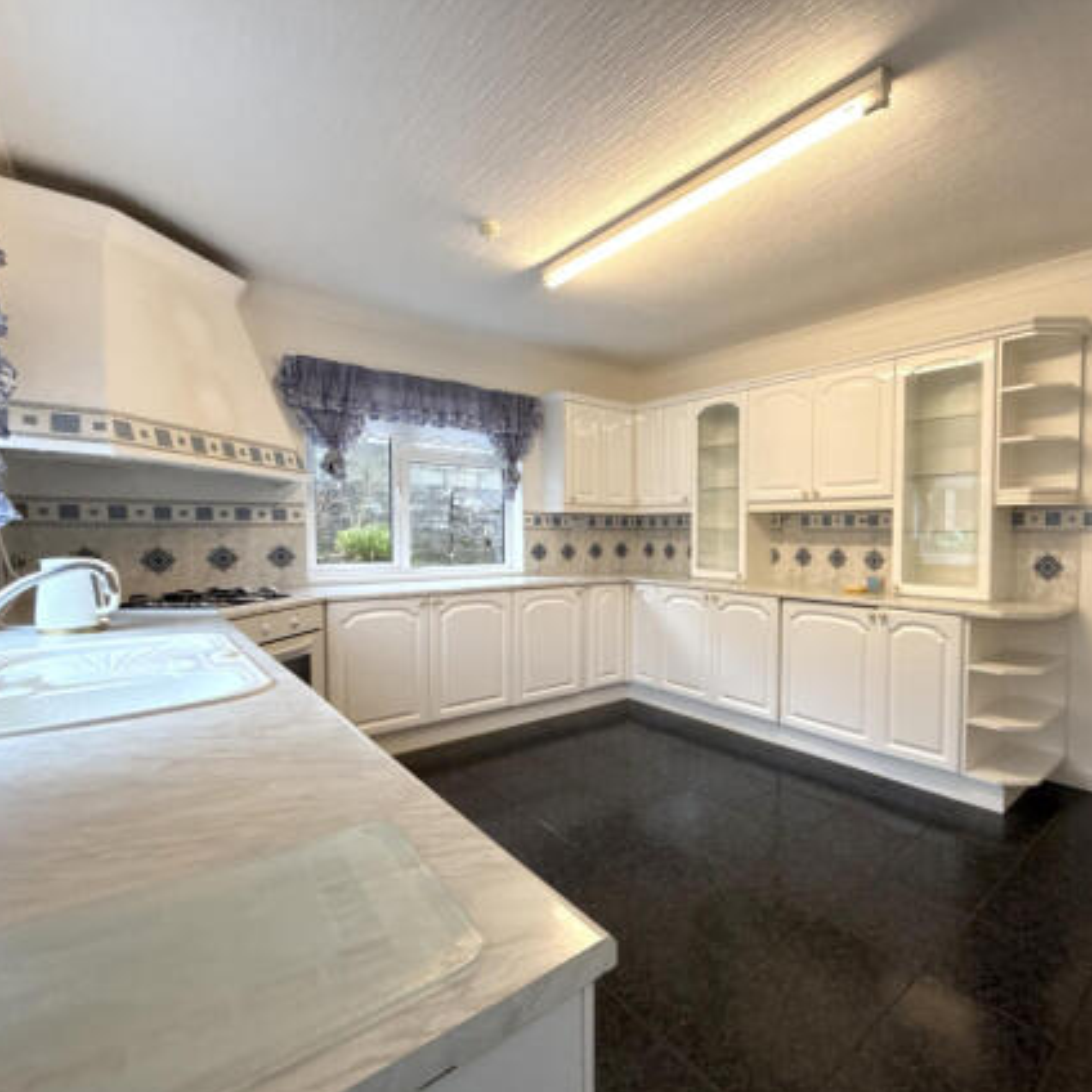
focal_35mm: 17
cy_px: 558
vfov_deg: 84.0
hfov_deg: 82.0
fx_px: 607
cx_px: 697
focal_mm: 2.22
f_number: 2.2
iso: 200
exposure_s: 1/100
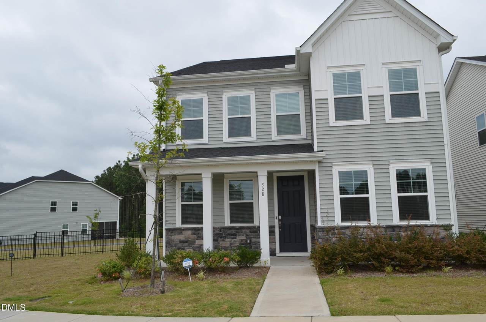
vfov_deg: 47.7
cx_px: 243
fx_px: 364
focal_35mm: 27
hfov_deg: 67.5
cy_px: 161
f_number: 8
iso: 200
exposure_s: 1/200
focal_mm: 18
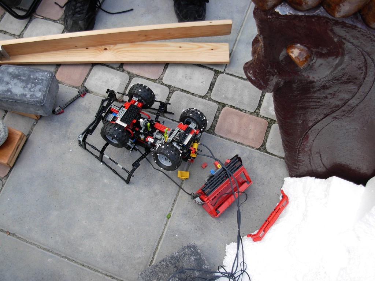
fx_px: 412
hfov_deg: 49.0
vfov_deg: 37.7
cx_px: 188
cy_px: 140
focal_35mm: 38
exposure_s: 1/197
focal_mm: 6.3
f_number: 2.9
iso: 79
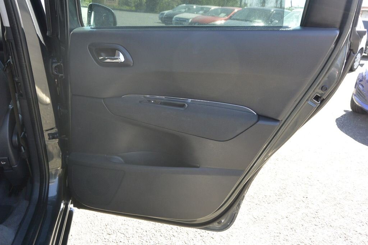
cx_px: 184
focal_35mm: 29
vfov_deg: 45.0
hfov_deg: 63.7
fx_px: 296
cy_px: 122
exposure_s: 1/200
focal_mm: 11
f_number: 3.5
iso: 200
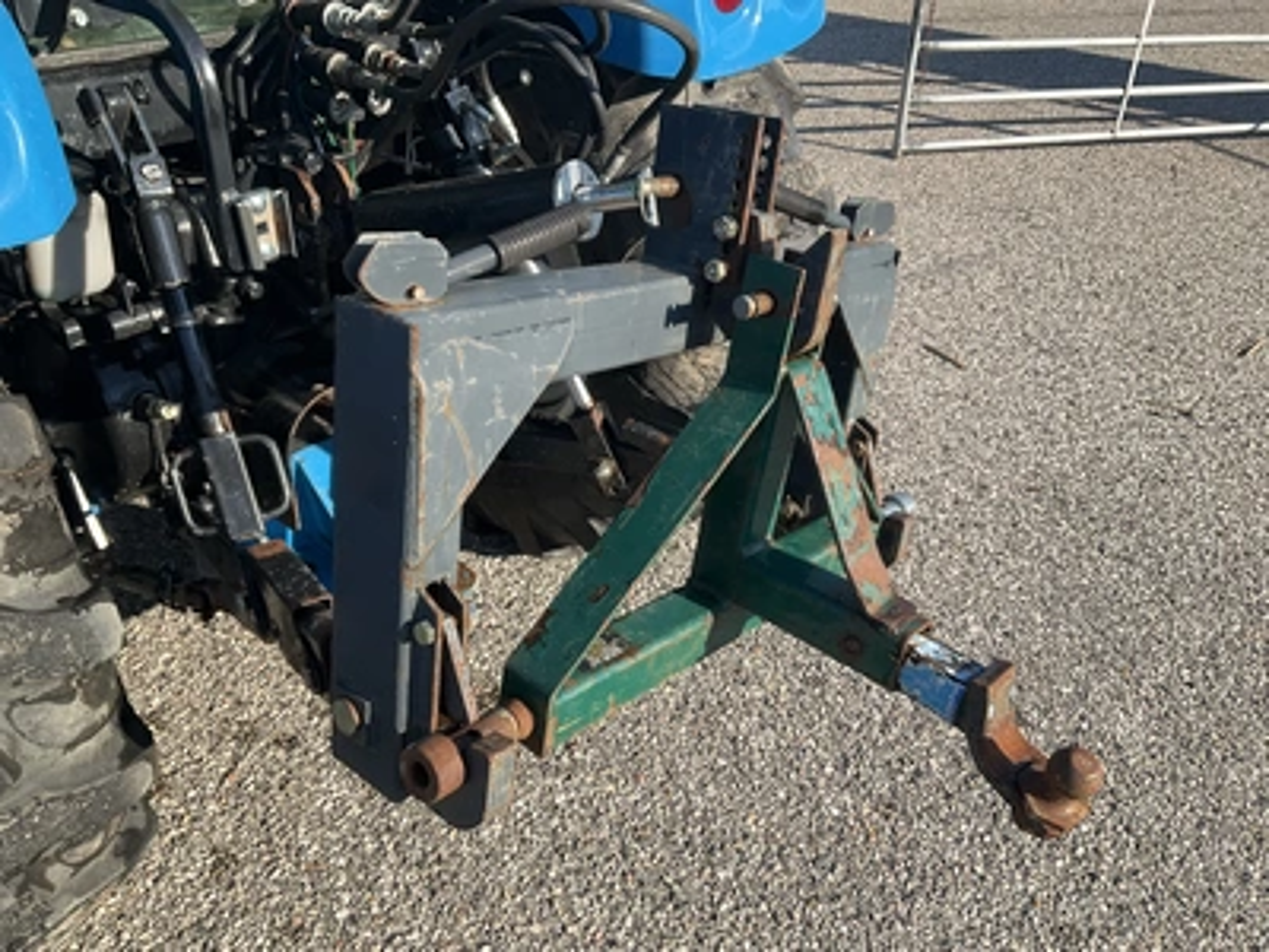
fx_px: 1063
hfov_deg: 61.7
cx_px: 634
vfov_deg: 48.2
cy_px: 476
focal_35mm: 29
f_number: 1.8
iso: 25
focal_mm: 3
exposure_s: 1/674
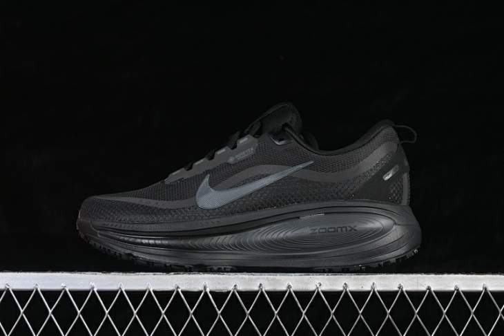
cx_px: 252
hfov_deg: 27.0
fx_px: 1049
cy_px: 168
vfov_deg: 18.2
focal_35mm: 75
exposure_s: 1/60
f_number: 6.3
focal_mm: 50
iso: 160
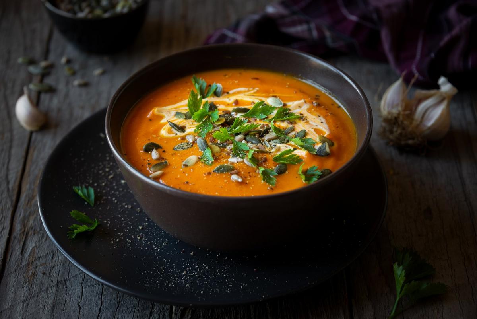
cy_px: 160
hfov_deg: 20.4
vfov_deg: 13.7
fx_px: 1326
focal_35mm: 100
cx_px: 238
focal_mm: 100
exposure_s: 1/5
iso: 80
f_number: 6.3
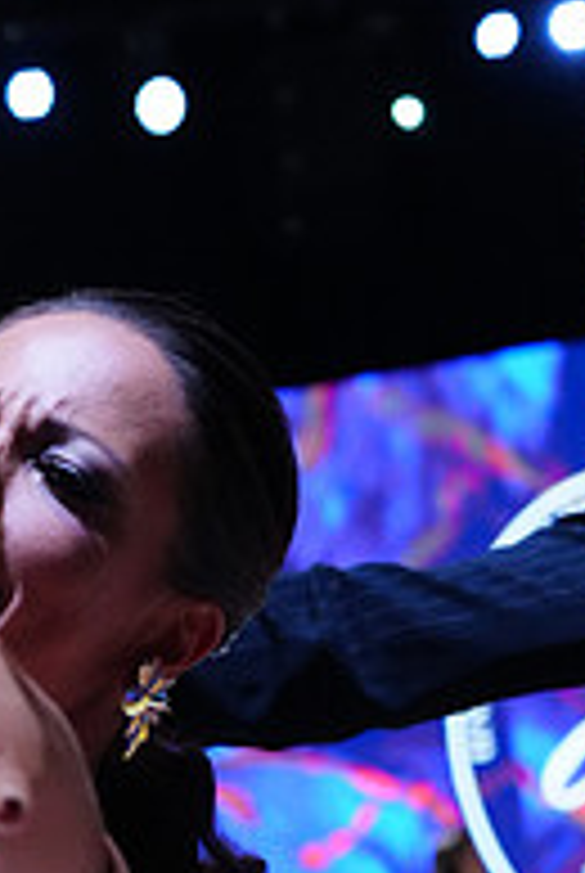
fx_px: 5076
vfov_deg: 9.6
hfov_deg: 6.6
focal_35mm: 209
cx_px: 551
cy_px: 1192
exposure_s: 1/400
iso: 6400
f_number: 6.3
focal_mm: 70
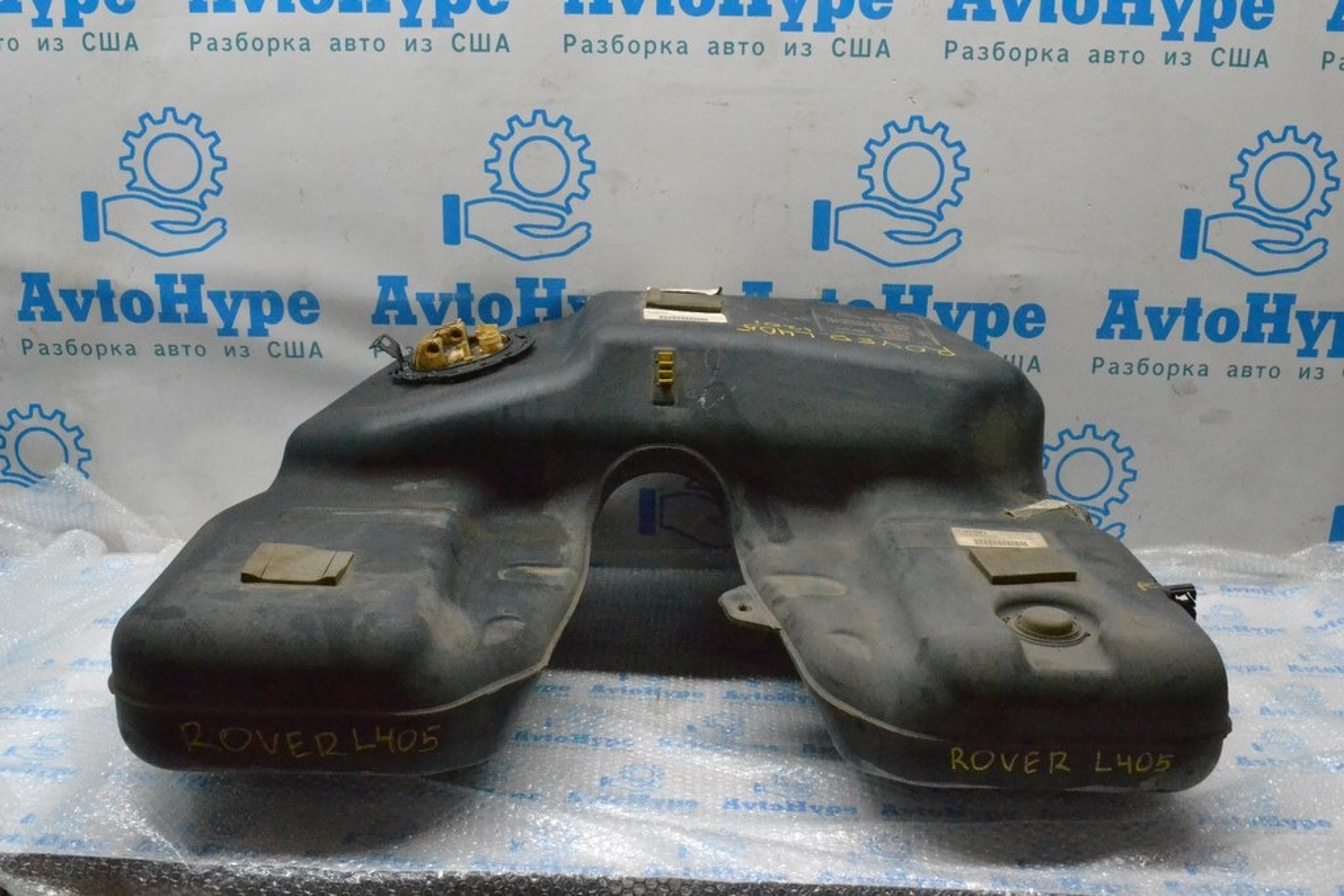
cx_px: 672
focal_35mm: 36
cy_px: 448
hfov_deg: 53.1
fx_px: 1344
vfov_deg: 36.9
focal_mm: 24
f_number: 11
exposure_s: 1/160
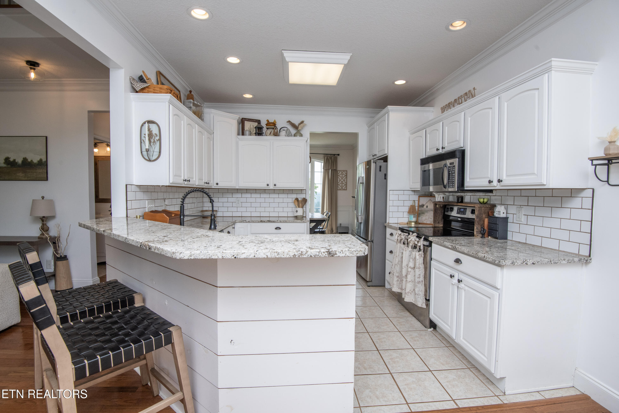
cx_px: 310
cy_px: 206
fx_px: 275
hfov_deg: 96.7
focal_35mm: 16
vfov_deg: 73.7
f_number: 9
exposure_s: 1/250
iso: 400
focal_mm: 16
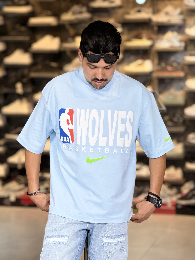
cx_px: 98
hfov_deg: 12.3
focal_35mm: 120
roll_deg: +0.5
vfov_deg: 16.4
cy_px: 130
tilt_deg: -5.4
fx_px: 901
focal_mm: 15.66
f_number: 2.8
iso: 100
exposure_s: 1/100
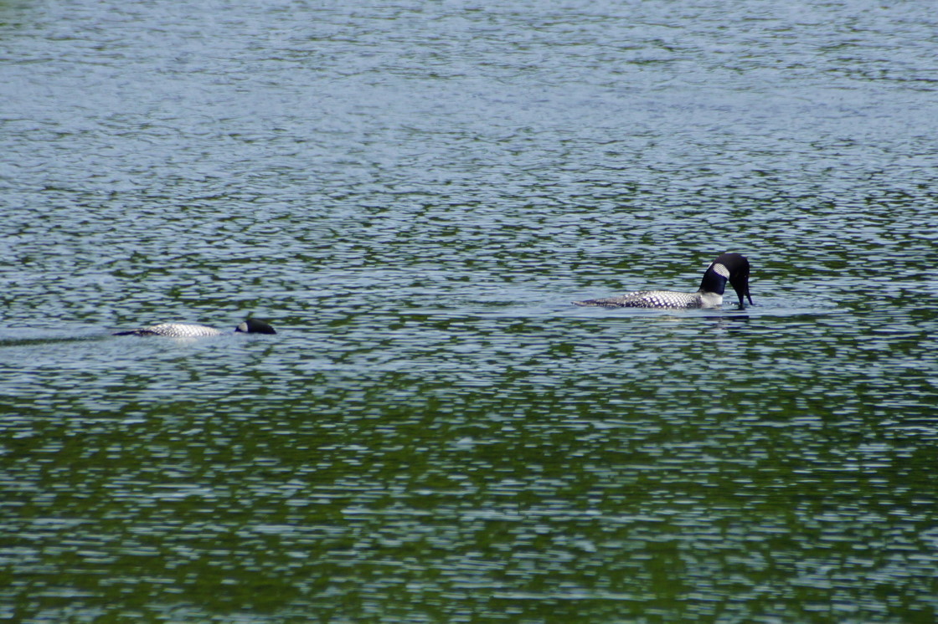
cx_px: 469
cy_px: 312
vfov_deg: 3.7
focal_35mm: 375
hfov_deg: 5.5
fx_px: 9767
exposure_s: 1/400
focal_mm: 250
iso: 125
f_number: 6.3
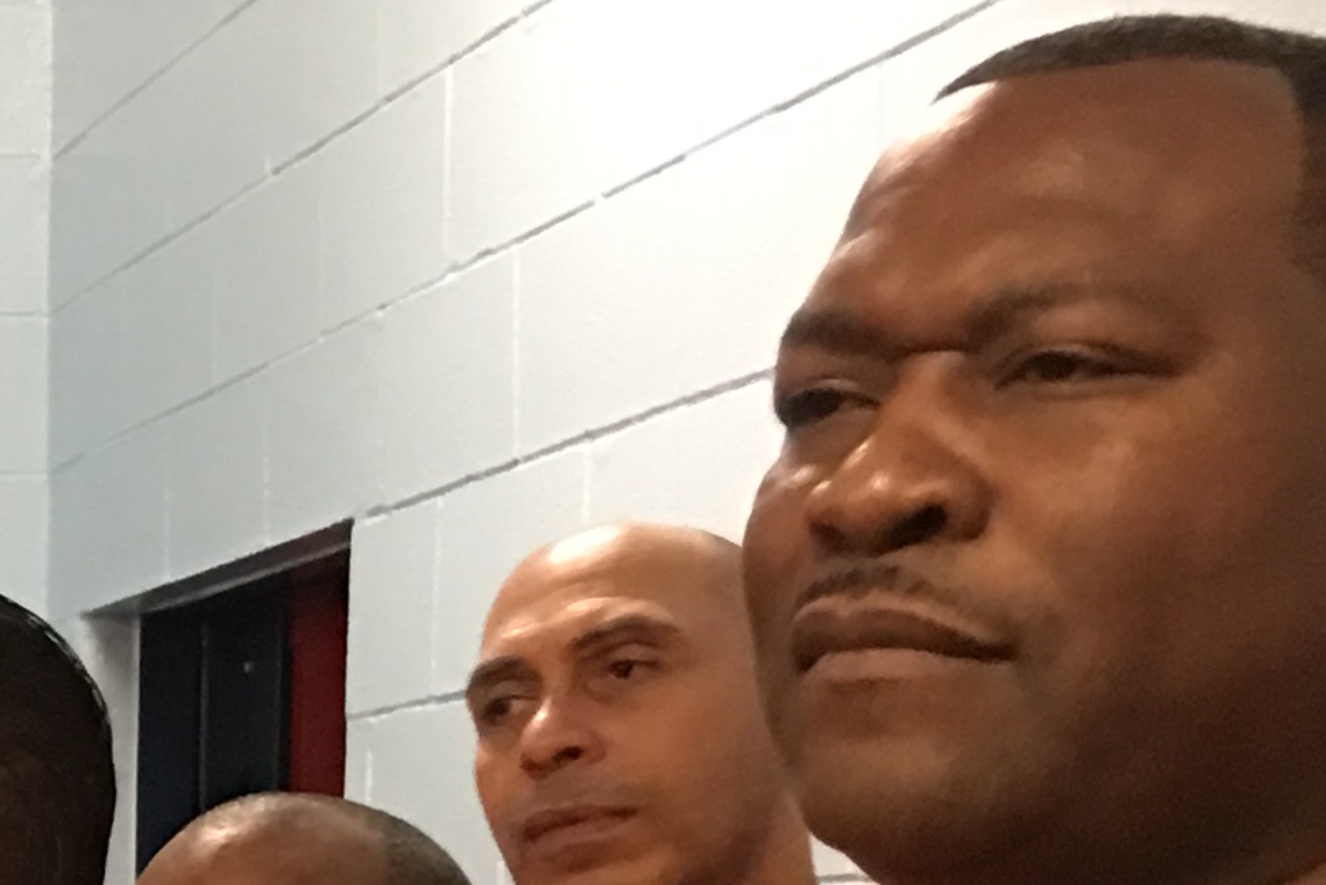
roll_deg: -0.7
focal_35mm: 125
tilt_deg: -1.1
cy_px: 1315
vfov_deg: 10.6
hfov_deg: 14.3
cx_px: -1135
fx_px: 4605
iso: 80
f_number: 2.2
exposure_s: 1/8
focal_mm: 4.15
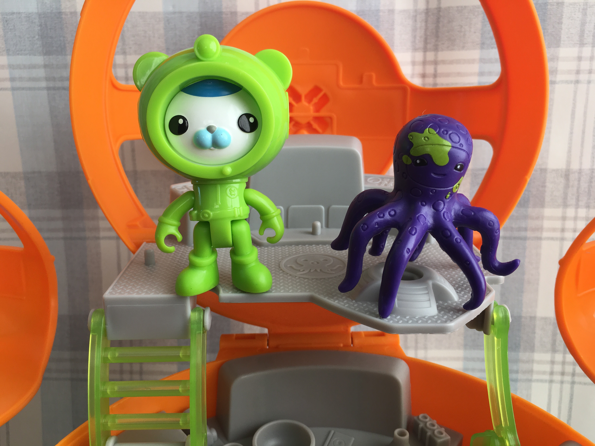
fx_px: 498
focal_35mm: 29
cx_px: 298
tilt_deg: -17.7
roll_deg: -0.6
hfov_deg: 61.7
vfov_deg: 48.2
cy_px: 223
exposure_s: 1/100
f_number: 2.2
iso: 25
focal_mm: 4.15
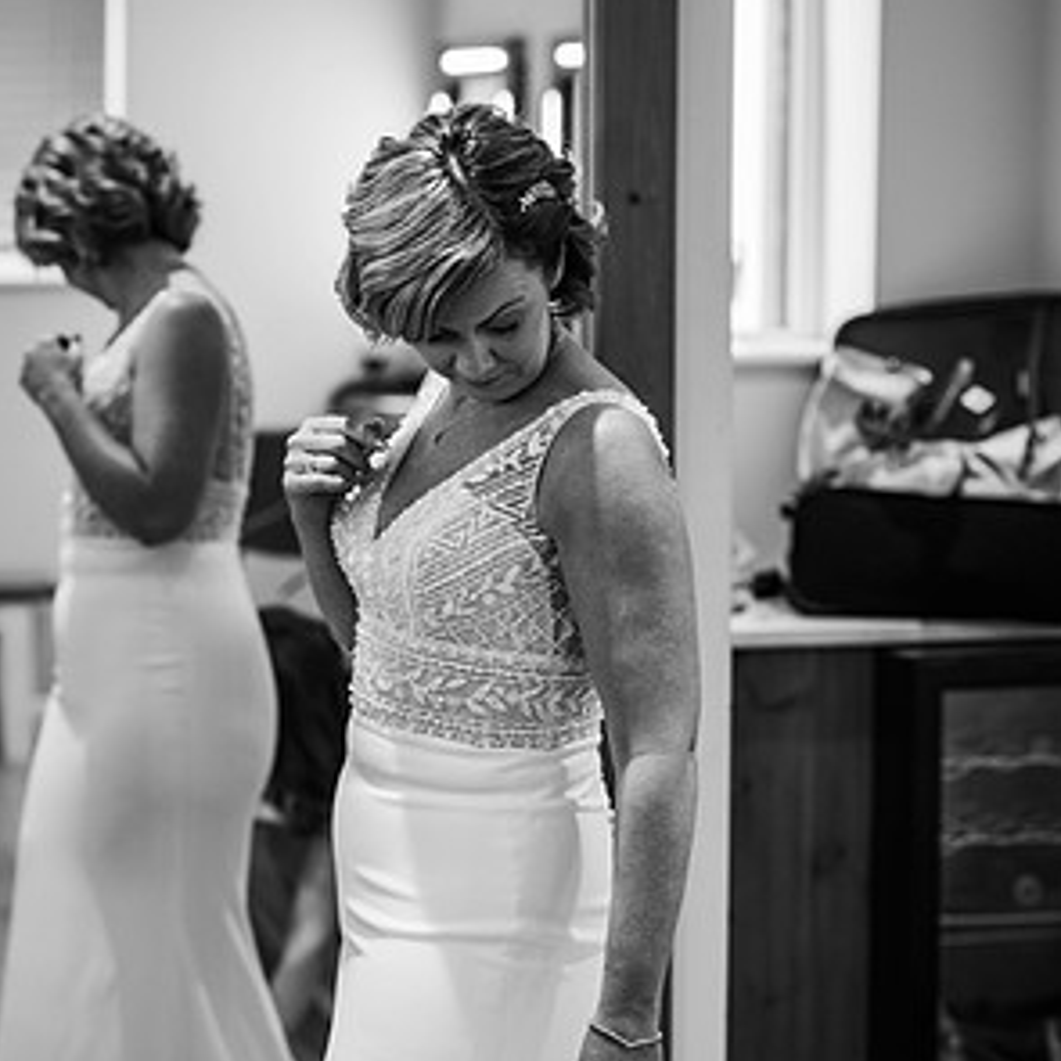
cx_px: 527
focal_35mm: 110
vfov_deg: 15.8
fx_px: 3814
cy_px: 701
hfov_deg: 15.8
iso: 560
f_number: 3.2
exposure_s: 1/200
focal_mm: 85
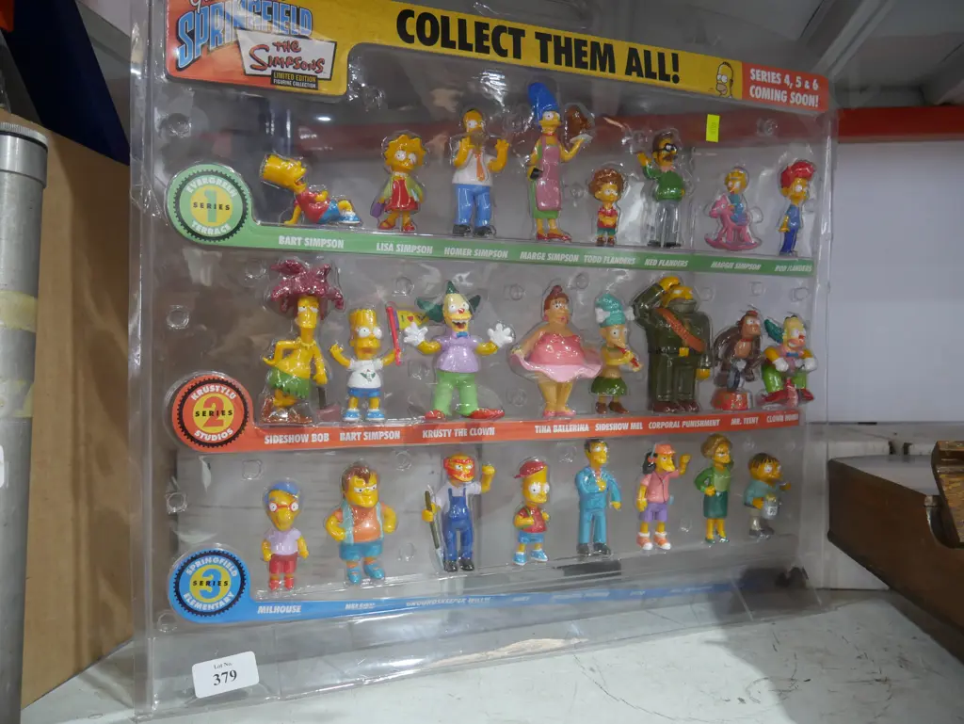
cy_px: 362
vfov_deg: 49.8
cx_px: 482
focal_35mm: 28
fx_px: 780
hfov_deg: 63.4
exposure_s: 1/60
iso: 800
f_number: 3.5
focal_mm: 14
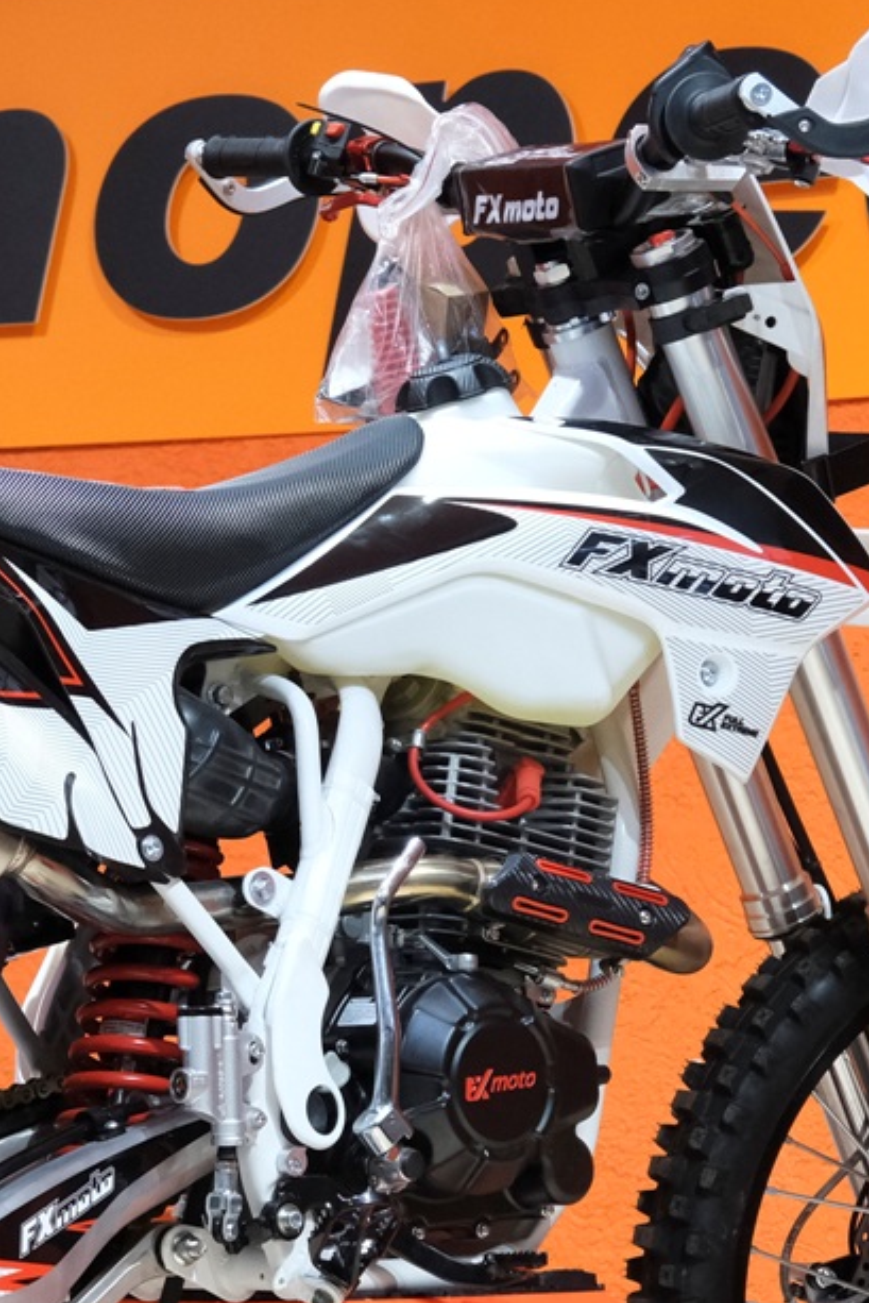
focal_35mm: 154
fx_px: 5573
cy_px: 866
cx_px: 234
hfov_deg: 8.9
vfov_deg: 13.3
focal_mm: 39.3
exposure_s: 1/100
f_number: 4
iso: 2000
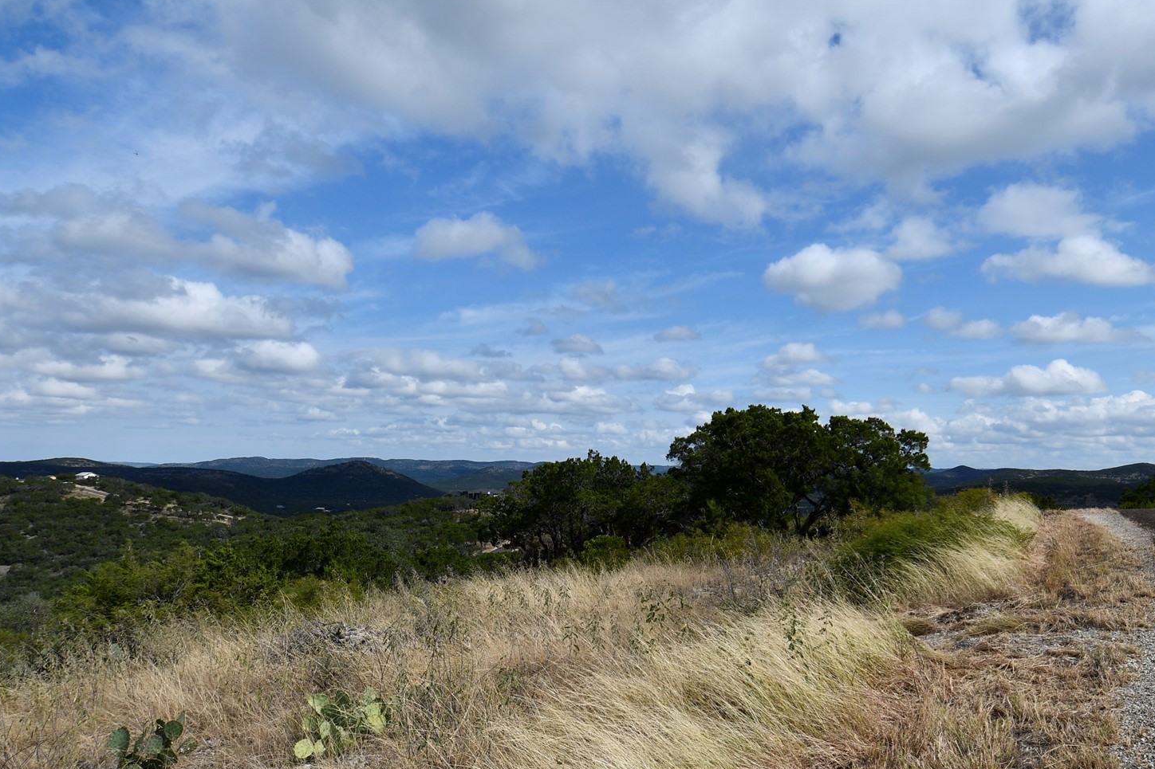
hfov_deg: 66.9
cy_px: 469
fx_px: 866
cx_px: 680
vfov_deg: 47.6
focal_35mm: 27
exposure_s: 1/400
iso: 100
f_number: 10
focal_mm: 12
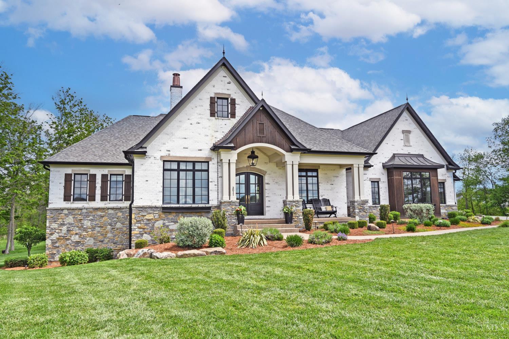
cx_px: 254
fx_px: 332
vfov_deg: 54.1
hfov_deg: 74.9
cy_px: 170
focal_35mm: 24
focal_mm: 23.5
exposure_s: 1/400
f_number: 7.1
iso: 100
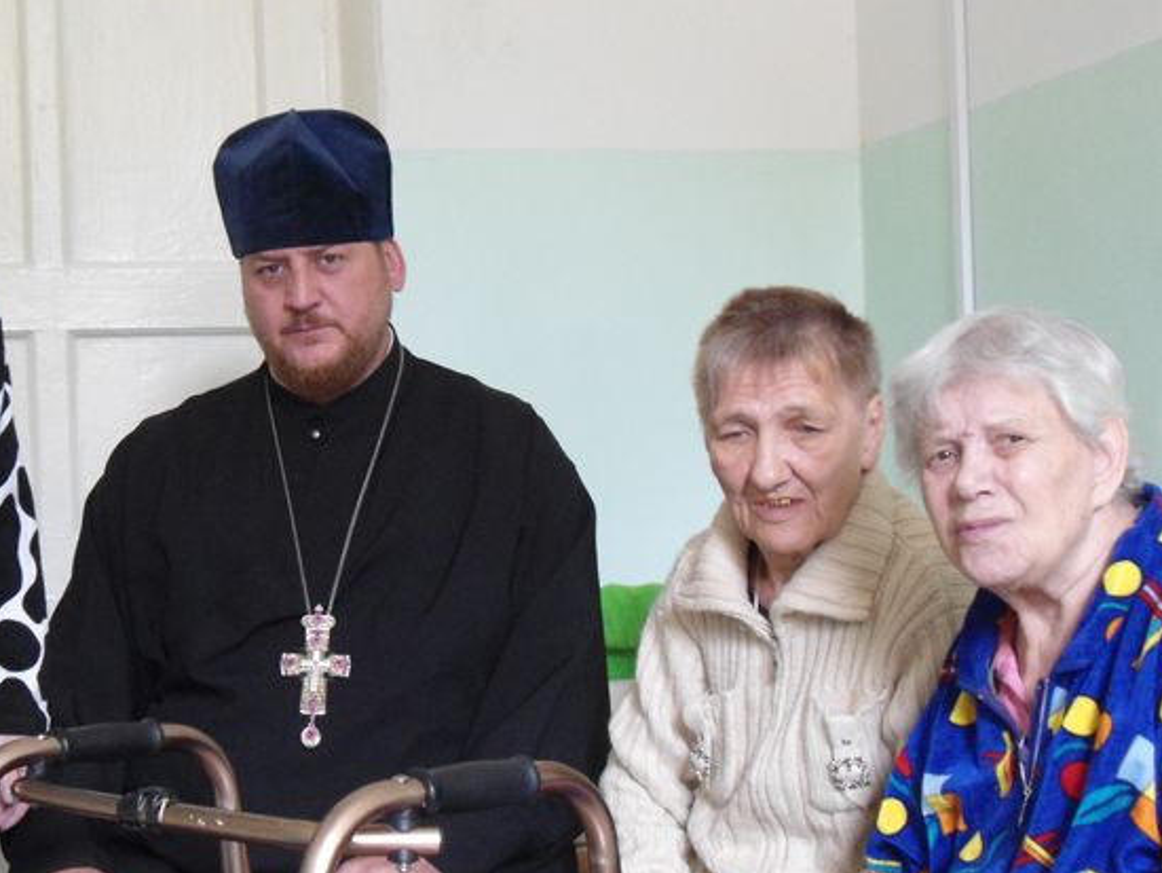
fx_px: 2149
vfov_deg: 22.9
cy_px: 512
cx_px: 452
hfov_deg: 30.2
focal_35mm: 64
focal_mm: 7.9
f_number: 3.5
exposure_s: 1/20
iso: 400
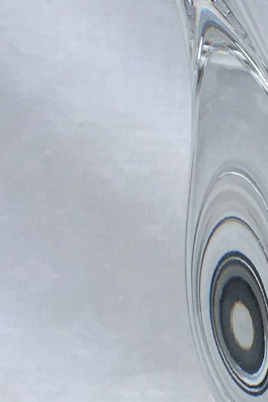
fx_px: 1631
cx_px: 590
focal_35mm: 146
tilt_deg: -1.5
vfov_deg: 14.1
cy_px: 205
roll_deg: +0.5
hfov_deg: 8.7
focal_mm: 4.15
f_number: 2.2
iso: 25
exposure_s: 1/442
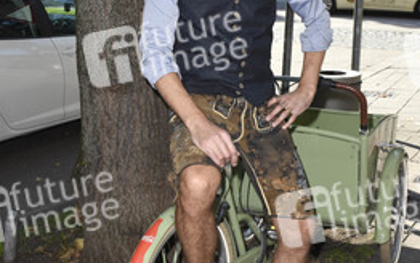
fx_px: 641
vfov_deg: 23.2
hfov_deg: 36.3
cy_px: 130
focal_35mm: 56
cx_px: 212
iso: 250
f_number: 8
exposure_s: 1/160
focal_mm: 24
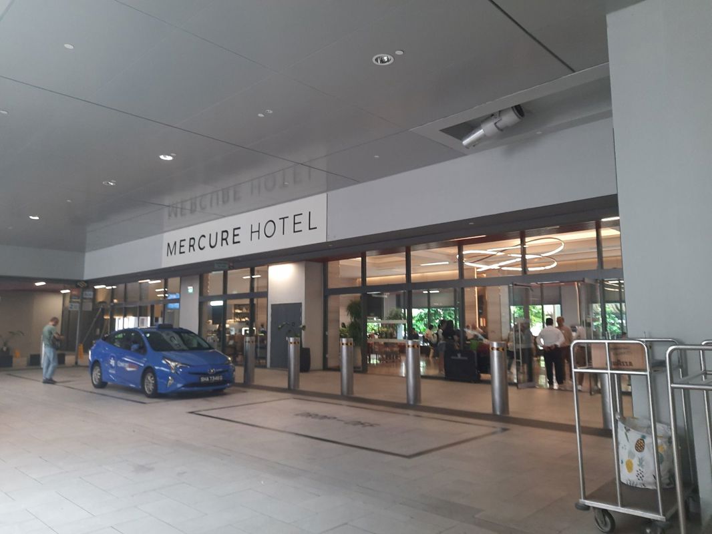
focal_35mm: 25
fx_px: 514
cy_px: 267
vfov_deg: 54.9
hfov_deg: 69.4
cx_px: 356
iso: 200
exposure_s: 1/50
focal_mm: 4.6
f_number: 2
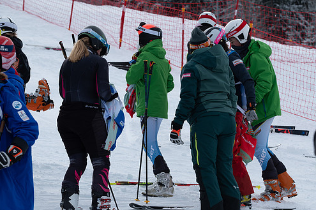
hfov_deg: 15.9
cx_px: 163
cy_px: 112
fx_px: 1131
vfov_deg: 10.6
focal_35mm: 129
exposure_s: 1/1000
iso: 320
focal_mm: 110
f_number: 9
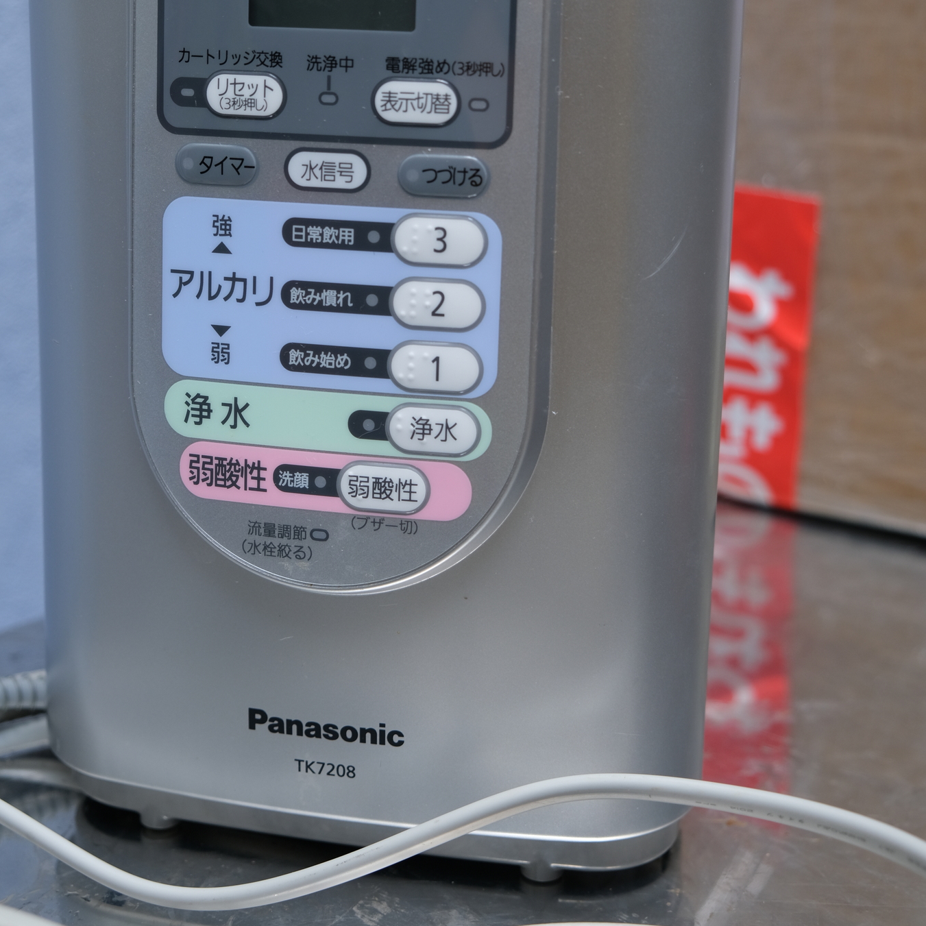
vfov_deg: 29.3
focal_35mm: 58
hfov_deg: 29.6
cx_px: 467
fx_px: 1755
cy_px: 304
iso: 250
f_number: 4
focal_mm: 30.2
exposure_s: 1/180
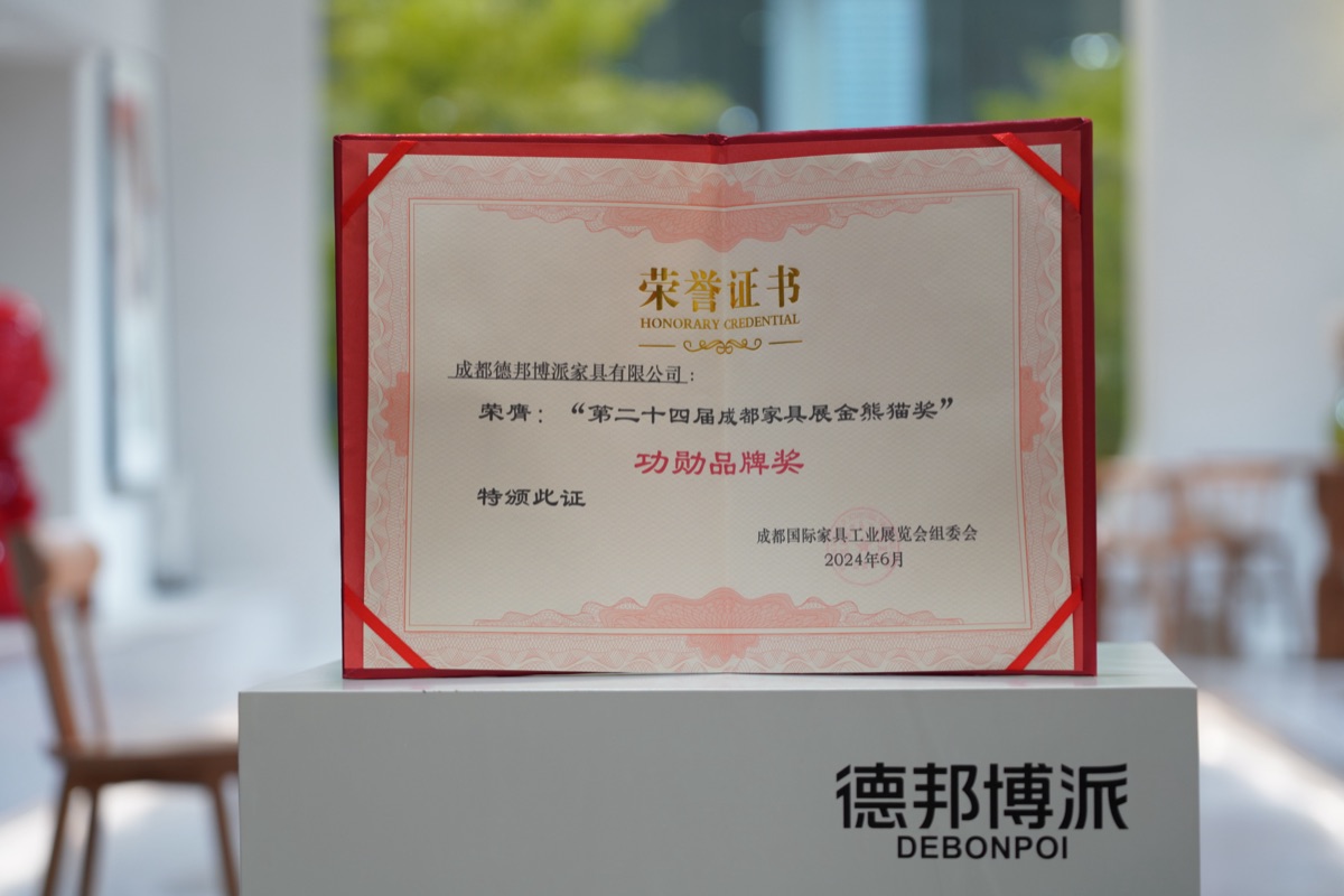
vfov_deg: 13.0
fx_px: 3920
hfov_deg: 19.5
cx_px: 672
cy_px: 448
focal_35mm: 105
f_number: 4
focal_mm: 105
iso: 640
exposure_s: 1/80
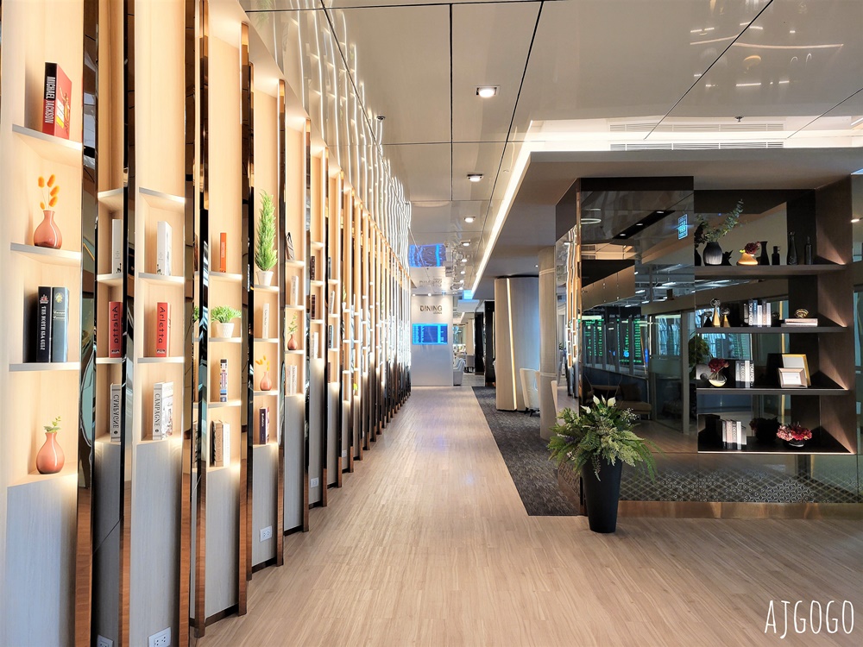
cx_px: 432
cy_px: 324
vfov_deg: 53.1
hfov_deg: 67.3
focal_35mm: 26
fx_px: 648
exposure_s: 1/50
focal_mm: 5.4
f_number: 1.8
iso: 200
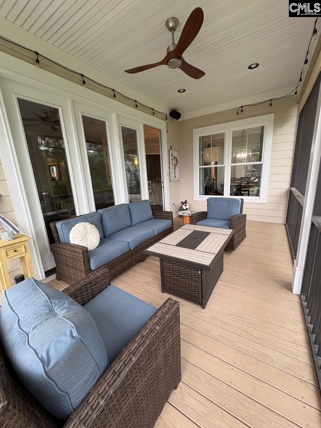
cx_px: 160
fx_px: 173
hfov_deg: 85.7
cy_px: 214
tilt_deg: -12.5
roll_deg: +3.3
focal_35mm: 14
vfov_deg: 102.1
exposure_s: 1/80
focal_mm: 2.22
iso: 200
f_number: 2.2
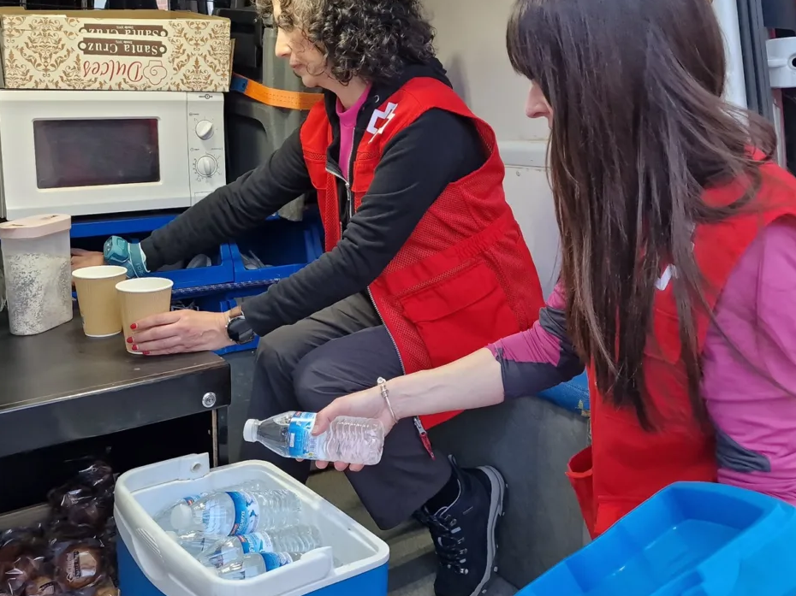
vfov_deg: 37.6
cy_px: 243
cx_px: 413
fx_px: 874
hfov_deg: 49.0
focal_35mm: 38
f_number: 1.8
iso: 160
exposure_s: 1/100
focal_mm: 6.4
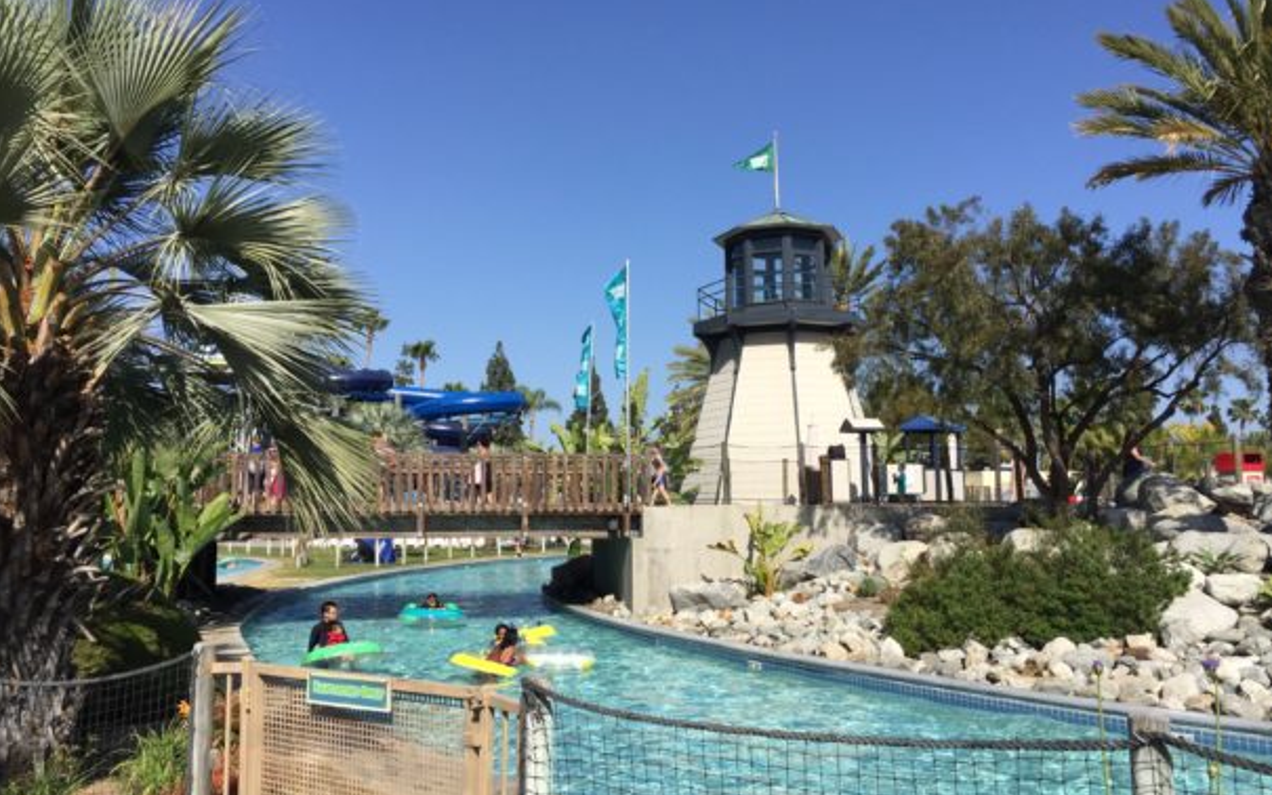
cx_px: 633
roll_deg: -1.2
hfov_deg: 61.2
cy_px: 402
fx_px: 1075
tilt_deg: +5.2
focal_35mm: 31
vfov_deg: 40.6
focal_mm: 4.15
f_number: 2.2
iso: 32
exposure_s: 1/2198
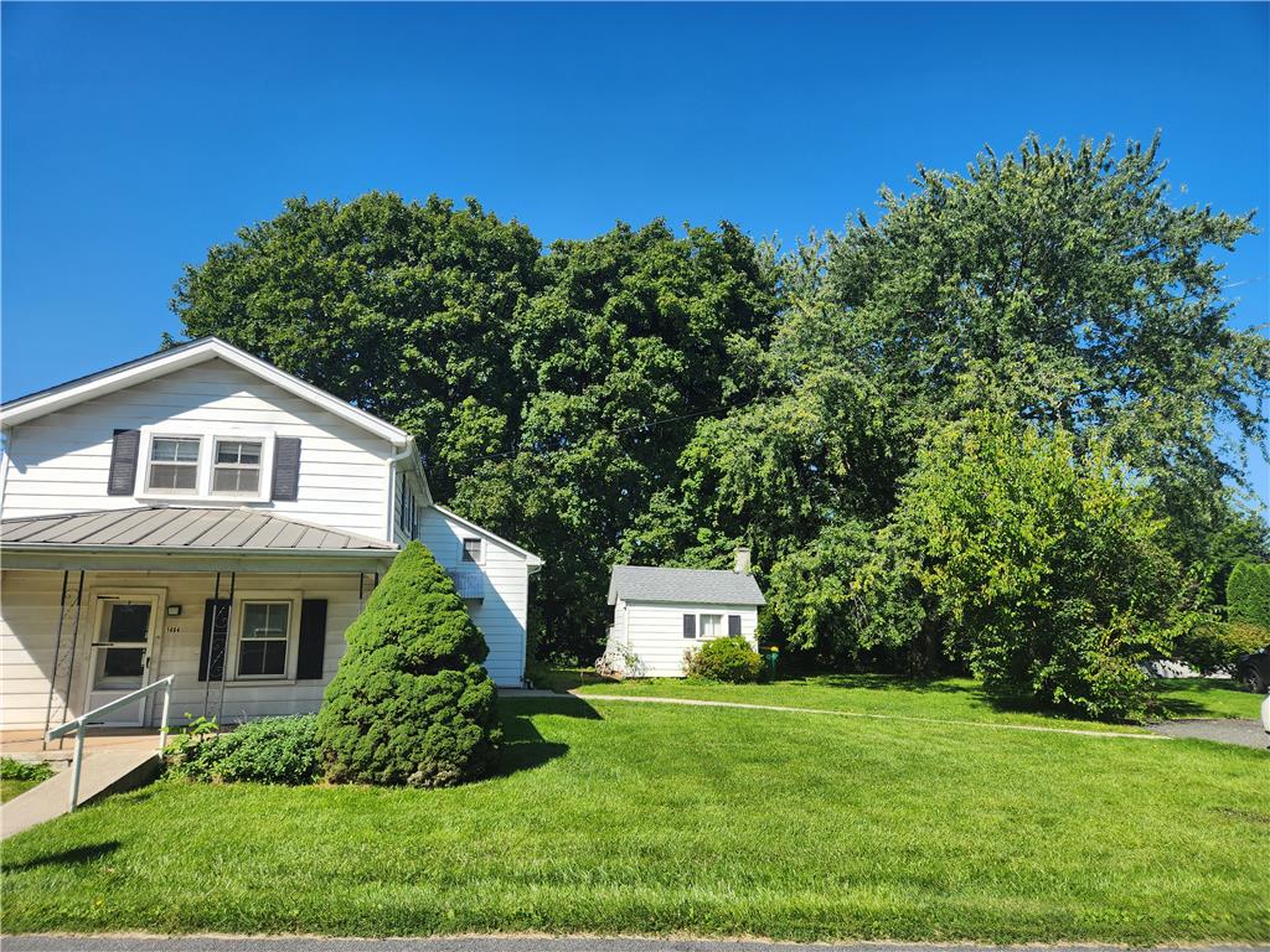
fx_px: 844
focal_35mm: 23
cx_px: 635
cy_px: 476
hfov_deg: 73.9
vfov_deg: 58.9
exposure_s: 1/1192
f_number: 1.8
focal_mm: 5.4
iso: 20
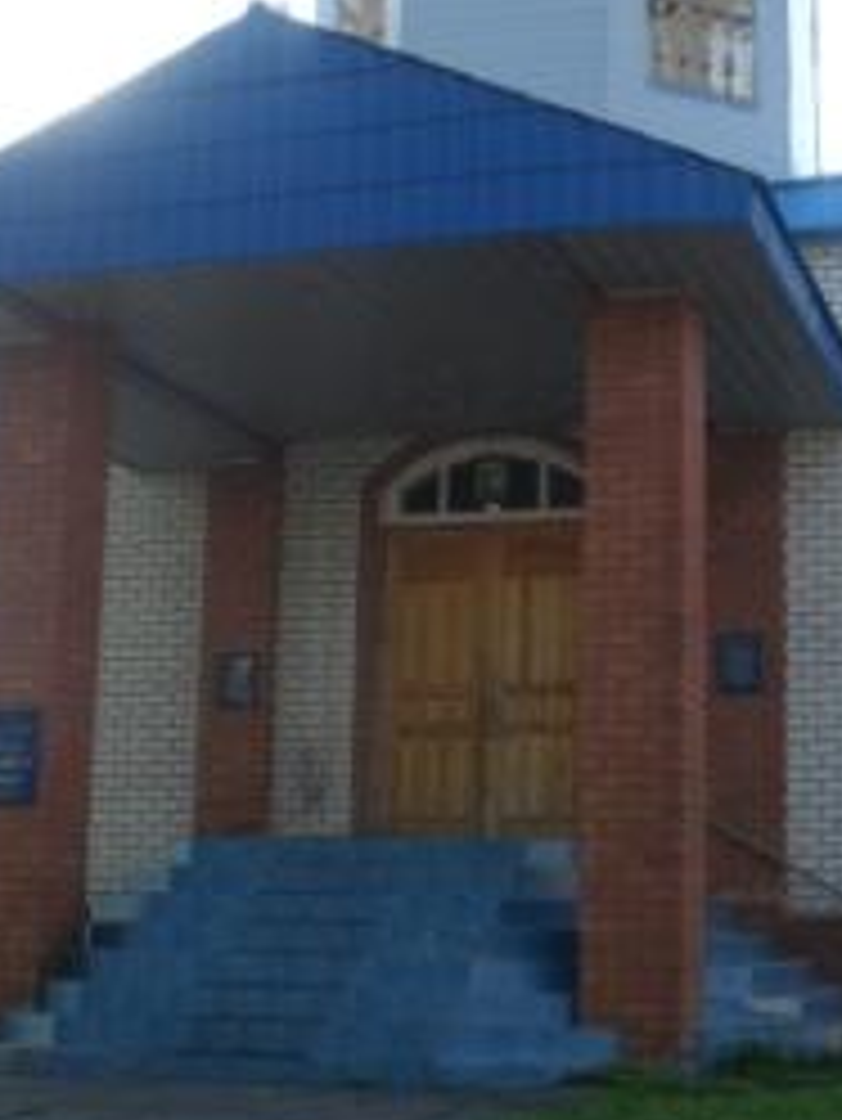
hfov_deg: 23.2
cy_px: 463
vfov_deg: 30.6
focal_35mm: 63
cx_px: 572
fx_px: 2041
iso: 100
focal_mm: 6.3
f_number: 3.2
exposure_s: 1/250
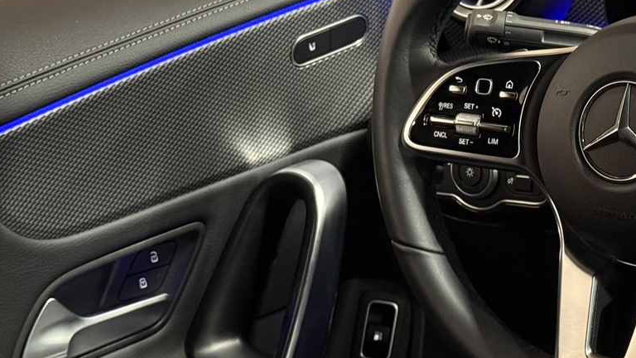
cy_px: 109
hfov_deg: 21.5
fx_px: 1653
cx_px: 525
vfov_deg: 12.3
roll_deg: +7.1
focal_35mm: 98
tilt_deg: -17.3
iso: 500
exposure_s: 1/29
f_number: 1.78
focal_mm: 6.76
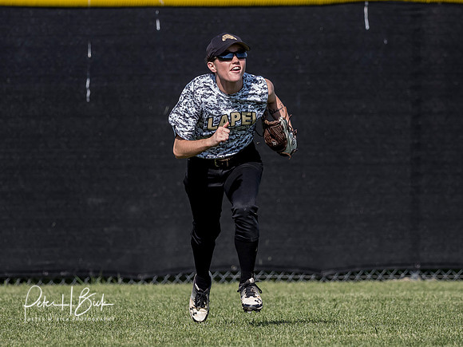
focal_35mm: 742
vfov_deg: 2.0
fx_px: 9924
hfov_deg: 2.7
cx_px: 224
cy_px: 196
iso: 500
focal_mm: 300
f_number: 4
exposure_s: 1/2000
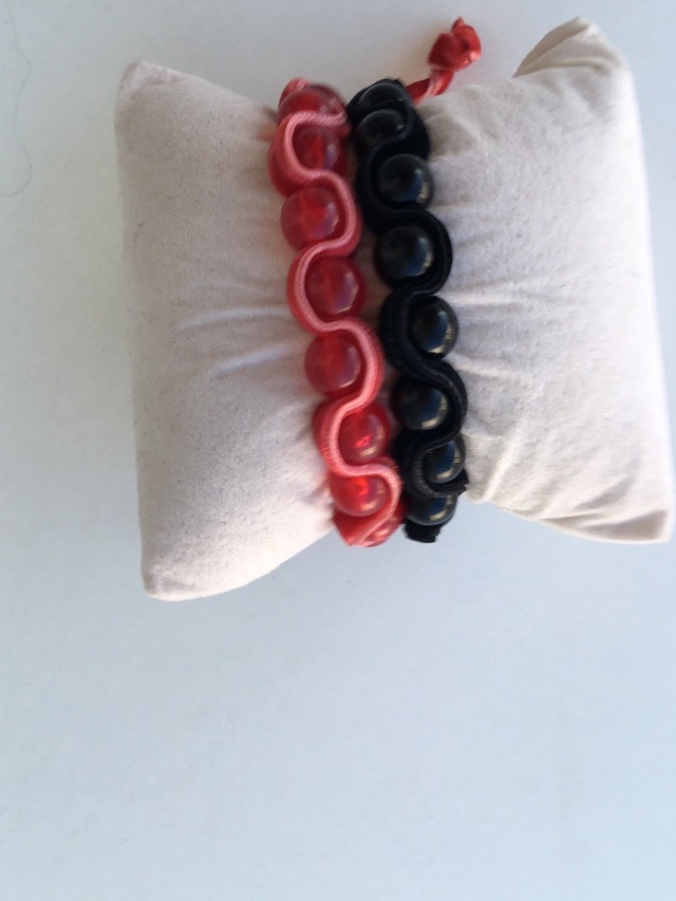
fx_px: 885
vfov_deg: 54.0
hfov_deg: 41.8
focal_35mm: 34
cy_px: 454
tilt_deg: -82.2
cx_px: 346
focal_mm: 4.15
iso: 25
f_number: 2.2
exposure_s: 1/243
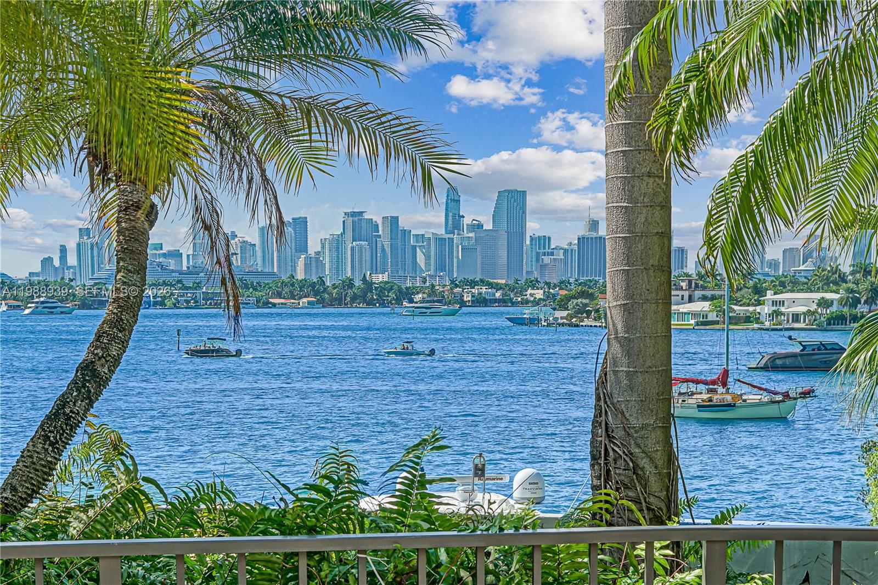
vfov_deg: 18.2
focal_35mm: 75
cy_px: 292
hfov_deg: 27.0
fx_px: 1829
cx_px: 439
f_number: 11
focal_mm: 50
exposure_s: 1/320
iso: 250
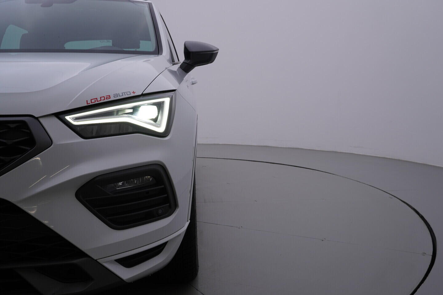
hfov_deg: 53.1
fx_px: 443
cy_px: 148
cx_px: 222
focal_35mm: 36
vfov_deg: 36.9
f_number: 5
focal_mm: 24
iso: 125
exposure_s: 1/125
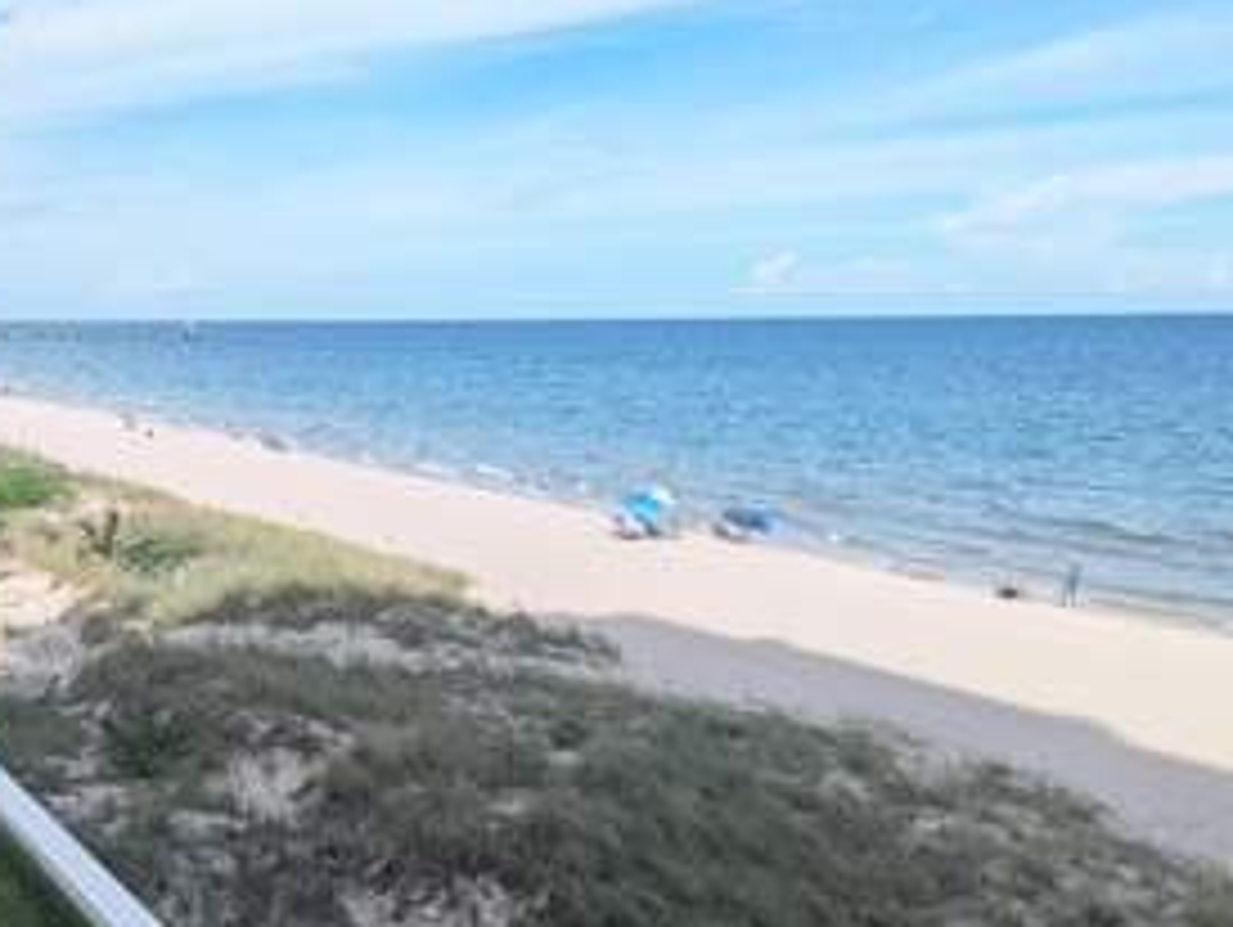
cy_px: 590
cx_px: 369
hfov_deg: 43.8
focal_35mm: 42
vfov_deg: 34.2
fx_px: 1497
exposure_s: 1/1984
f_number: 1.85
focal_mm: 6.81
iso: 48
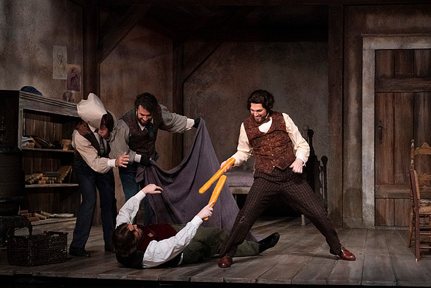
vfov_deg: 7.6
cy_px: 147
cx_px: 213
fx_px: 2155
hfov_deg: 11.4
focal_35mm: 180
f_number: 13
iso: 16000
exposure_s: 1/400
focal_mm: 173
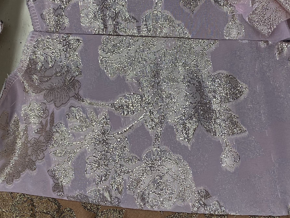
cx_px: 172
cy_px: 78
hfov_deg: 32.6
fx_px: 494
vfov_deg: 24.7
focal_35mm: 59
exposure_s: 1/121
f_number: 1.8
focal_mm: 4.25
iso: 50
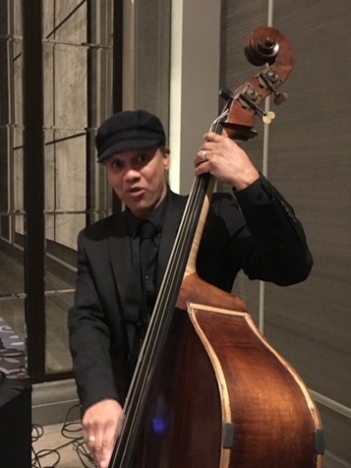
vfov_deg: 47.9
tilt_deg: -3.9
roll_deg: -0.4
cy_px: 233
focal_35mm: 39
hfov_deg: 36.4
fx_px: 527
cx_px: 113
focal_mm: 4.15
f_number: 2.2
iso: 320
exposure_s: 1/4
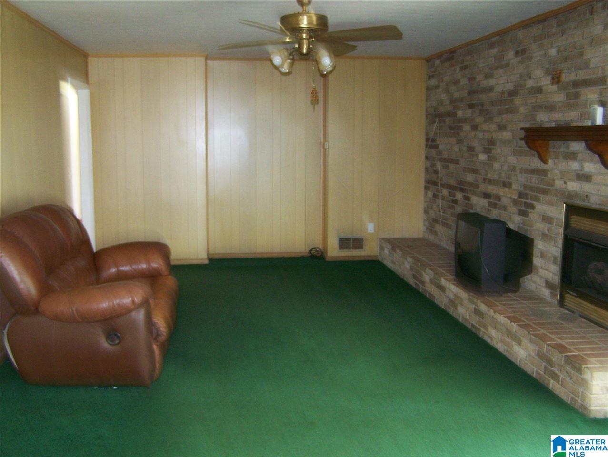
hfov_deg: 48.9
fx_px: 668
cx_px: 304
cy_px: 228
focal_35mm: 38
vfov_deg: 37.8
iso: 160
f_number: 2.8
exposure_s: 1/2
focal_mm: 6.3
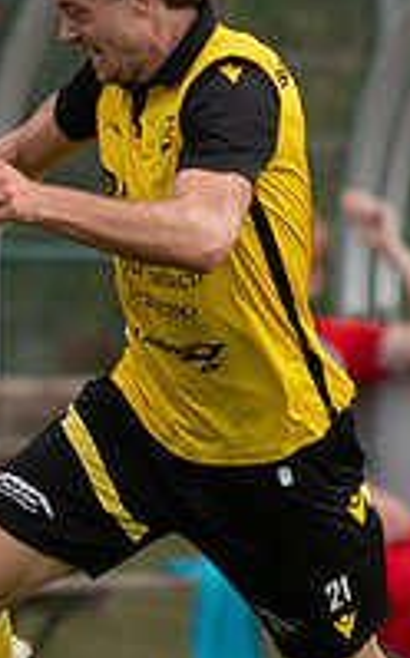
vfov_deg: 1.0
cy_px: 369
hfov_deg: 0.6
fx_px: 37339
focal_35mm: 2084
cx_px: -421
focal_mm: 300
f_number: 3.2
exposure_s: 1/1600
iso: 180
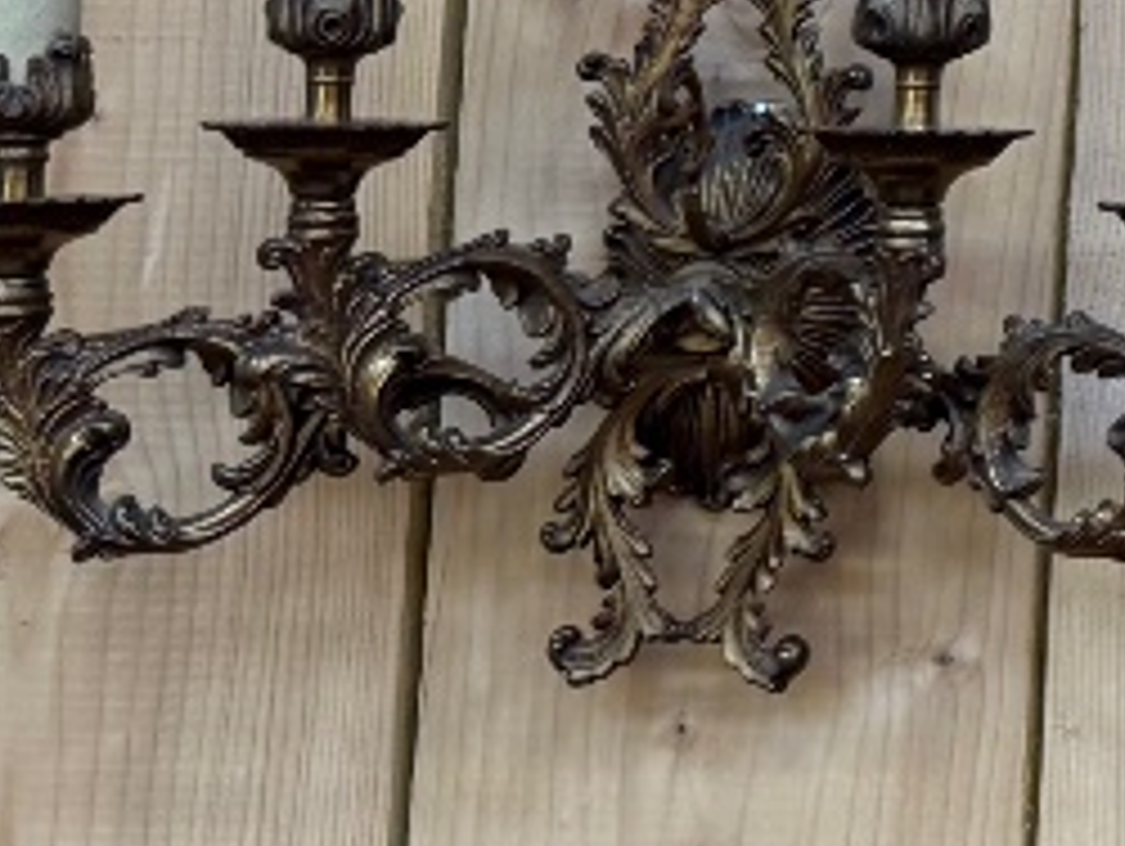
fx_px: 3741
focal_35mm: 115
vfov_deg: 12.5
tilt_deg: +8.2
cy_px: -261
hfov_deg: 14.1
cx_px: 2318
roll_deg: -0.1
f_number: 1.78
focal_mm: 6.76
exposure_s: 1/119
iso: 200
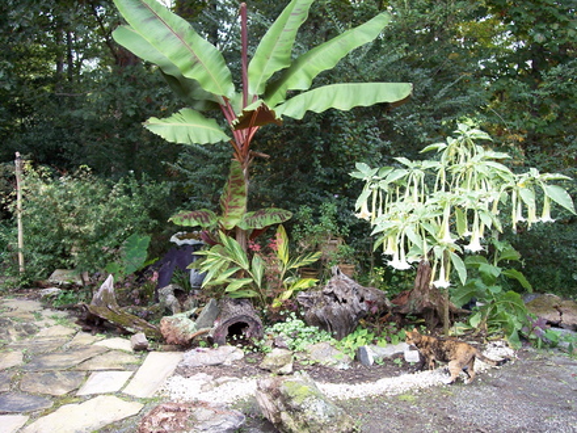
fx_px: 650
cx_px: 288
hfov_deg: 47.9
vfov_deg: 36.8
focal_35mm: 39
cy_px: 216
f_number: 3.4
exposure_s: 1/60
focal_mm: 8
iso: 100
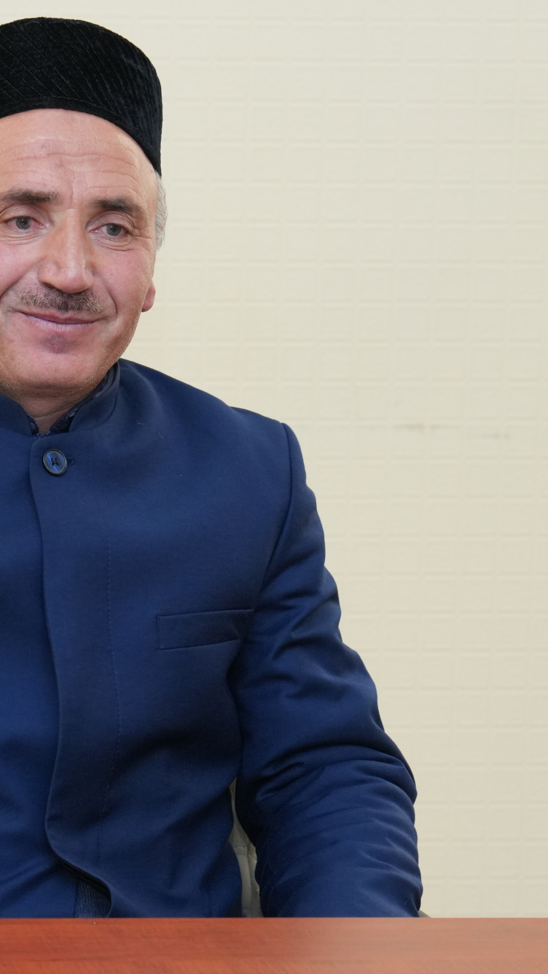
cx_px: 18
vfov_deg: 15.5
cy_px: 487
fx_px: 3590
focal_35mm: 139
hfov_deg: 8.7
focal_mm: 59
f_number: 5
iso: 1600
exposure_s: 1/200
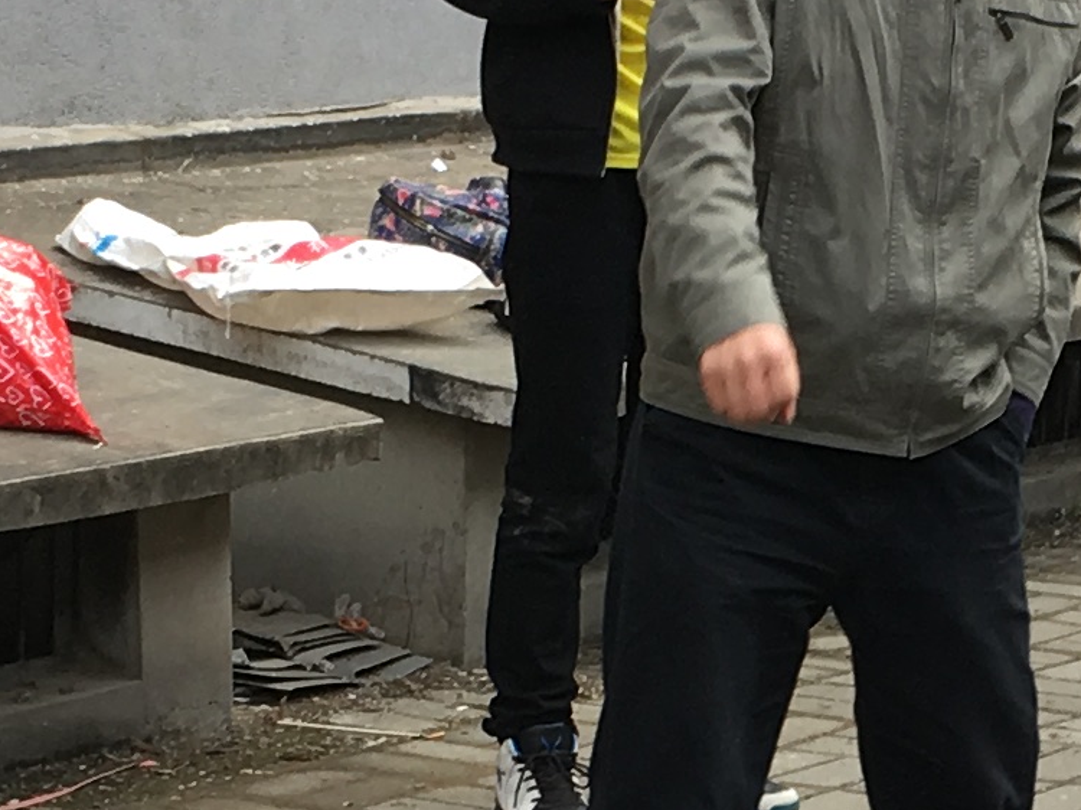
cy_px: 921
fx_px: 4870
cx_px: 1007
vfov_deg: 9.4
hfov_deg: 12.6
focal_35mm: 156
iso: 25
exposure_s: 1/125
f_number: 2.2
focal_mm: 4.15
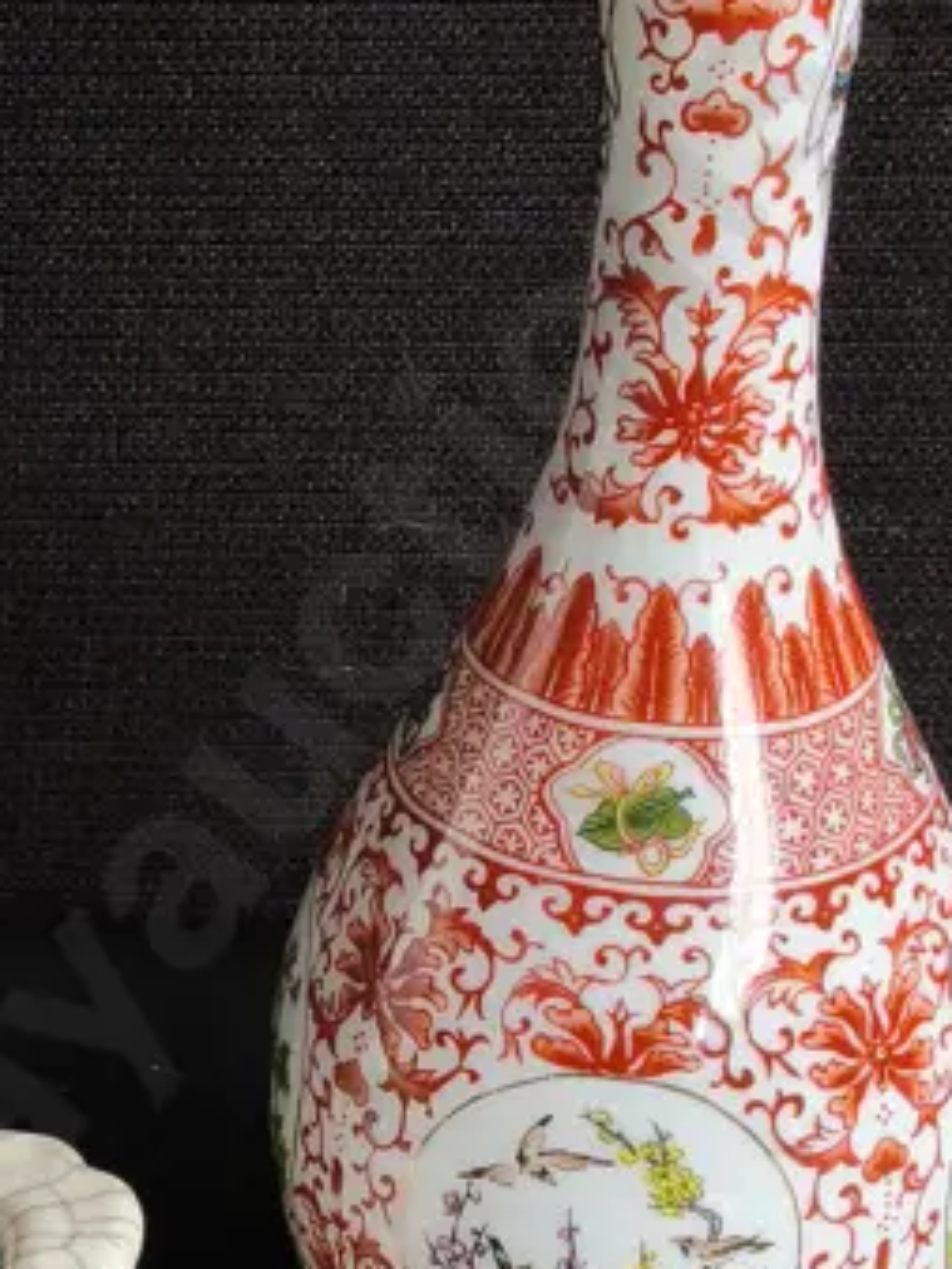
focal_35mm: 82
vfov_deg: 23.5
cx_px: 105
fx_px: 3005
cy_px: 979
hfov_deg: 17.7
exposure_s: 1/100
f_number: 2
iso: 40
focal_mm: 2.87
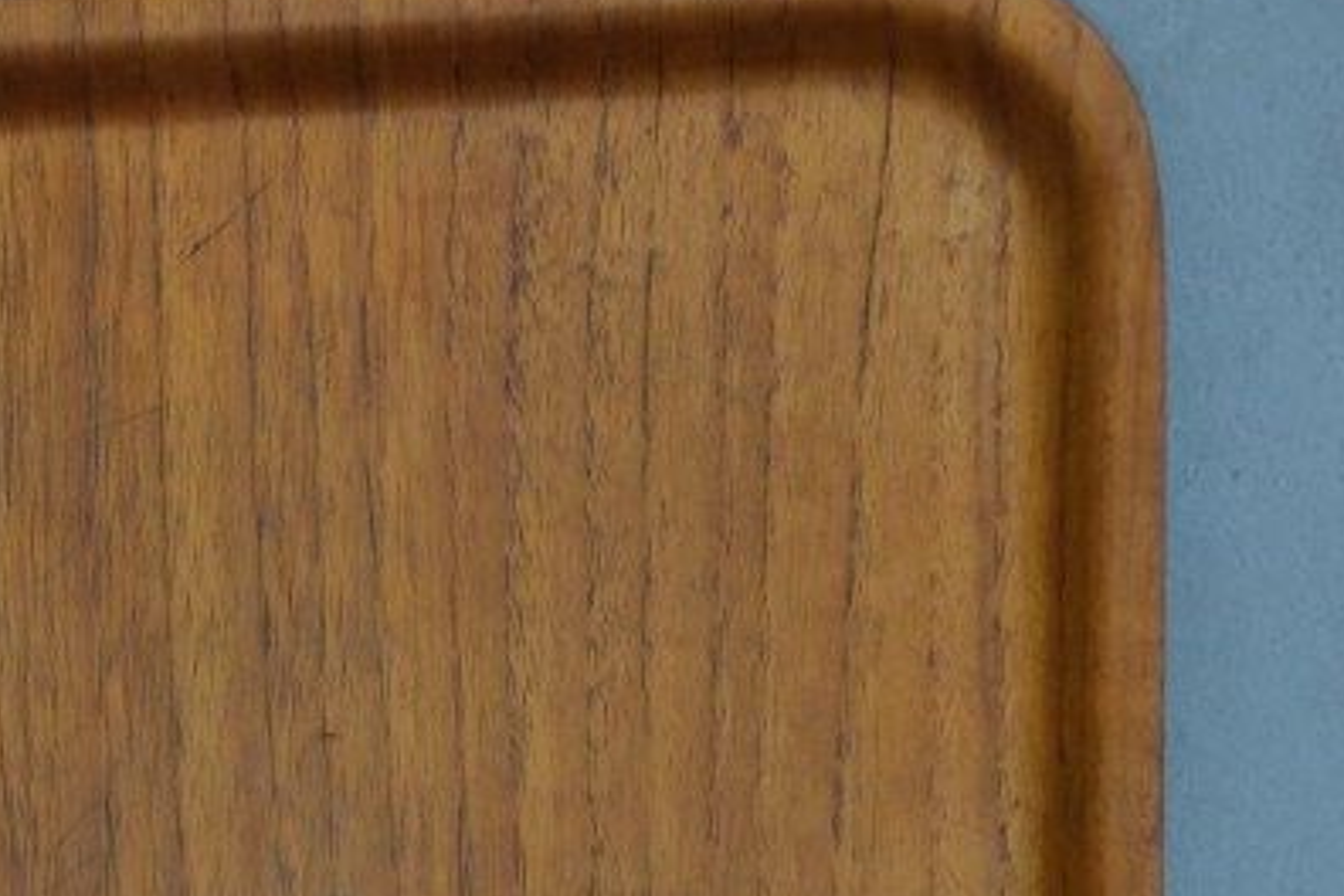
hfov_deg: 12.8
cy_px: 1334
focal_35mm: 151
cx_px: -733
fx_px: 5637
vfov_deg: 8.9
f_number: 3.6
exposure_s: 1/45
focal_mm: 31.5
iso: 1000
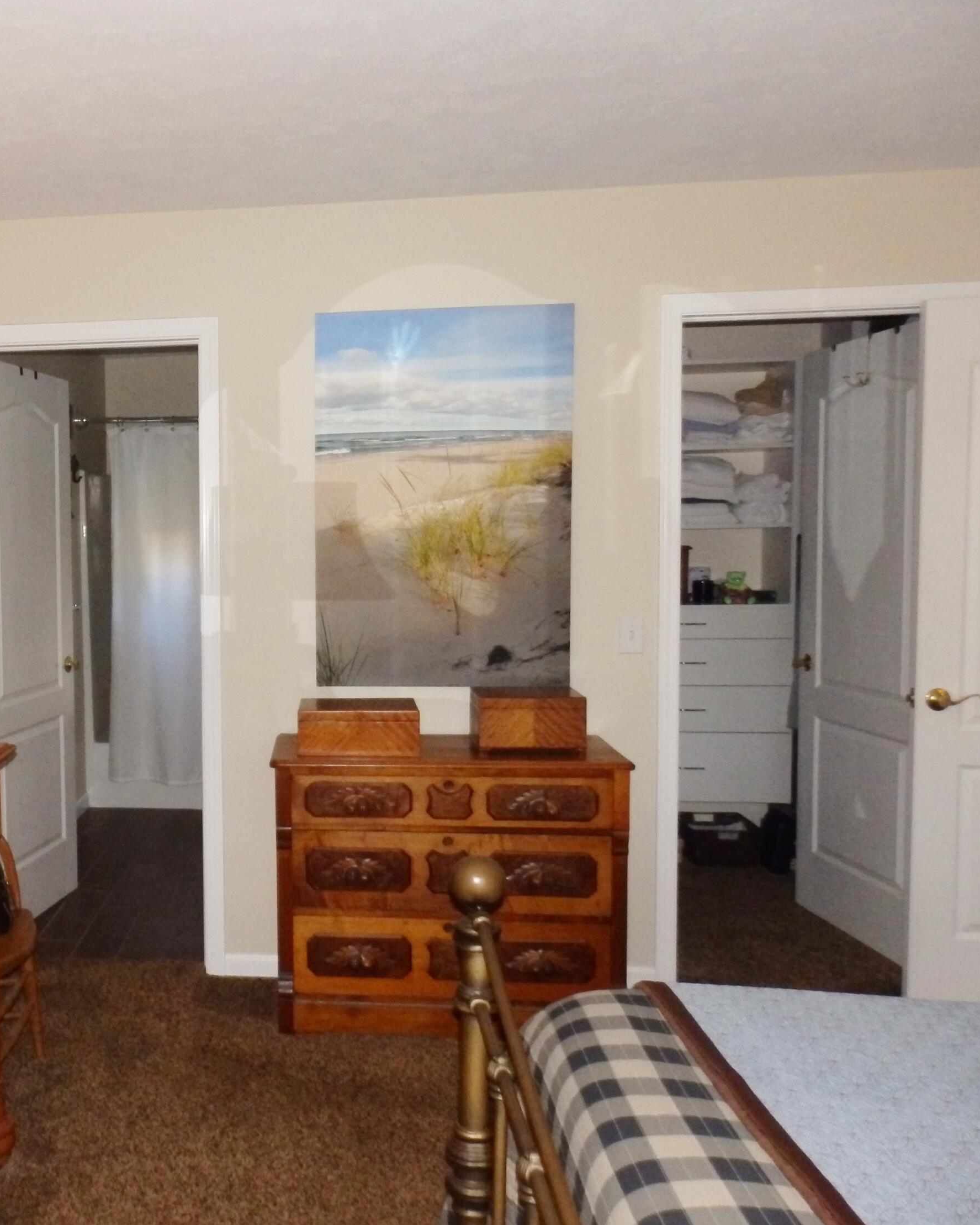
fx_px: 1196
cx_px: 154
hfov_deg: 42.0
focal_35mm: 33
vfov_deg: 54.2
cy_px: 610
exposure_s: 1/30
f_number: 8.7
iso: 640
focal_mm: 4.5
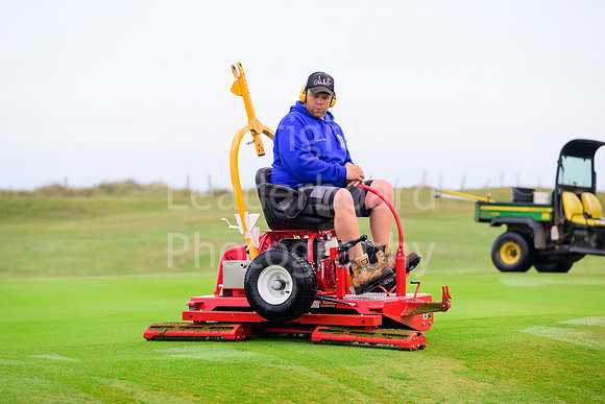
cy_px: 202
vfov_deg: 9.5
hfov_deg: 14.2
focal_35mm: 145
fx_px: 2437
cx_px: 302
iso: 1000
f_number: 4
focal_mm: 145
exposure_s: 1/1000
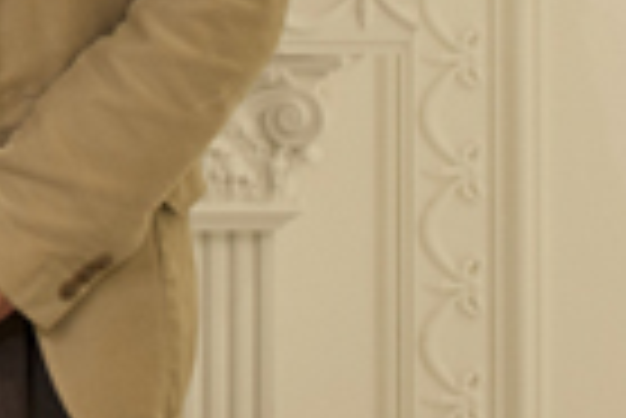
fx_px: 2802
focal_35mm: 161
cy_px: -337
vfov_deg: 8.2
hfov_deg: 11.0
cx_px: -797
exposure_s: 1/100
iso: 640
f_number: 5.6
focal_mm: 35
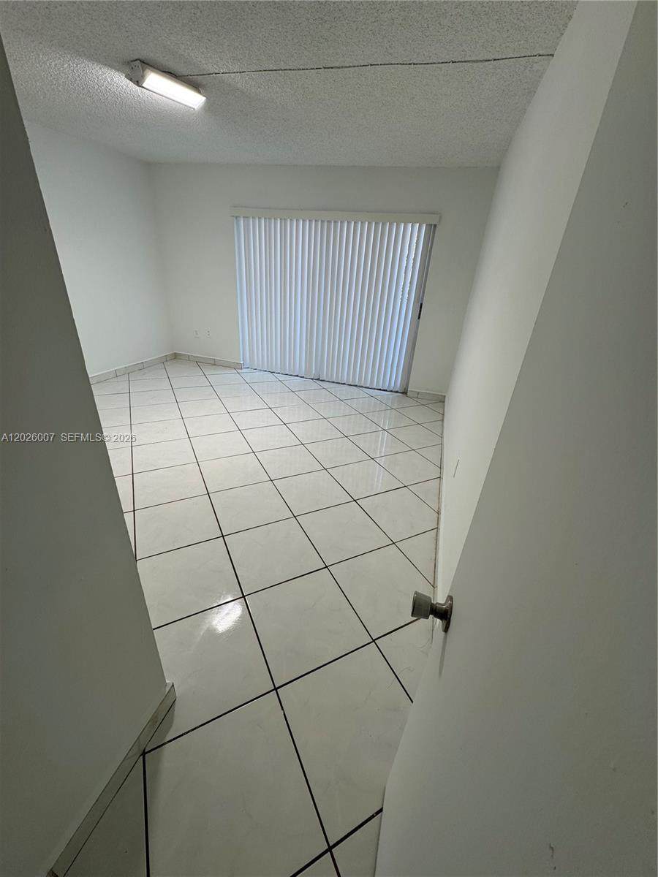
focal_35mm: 14
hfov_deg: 85.7
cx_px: 329
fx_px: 355
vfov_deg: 102.1
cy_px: 438
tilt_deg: -27.7
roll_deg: -2.9
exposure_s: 1/182
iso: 40
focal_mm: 2.22
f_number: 2.2
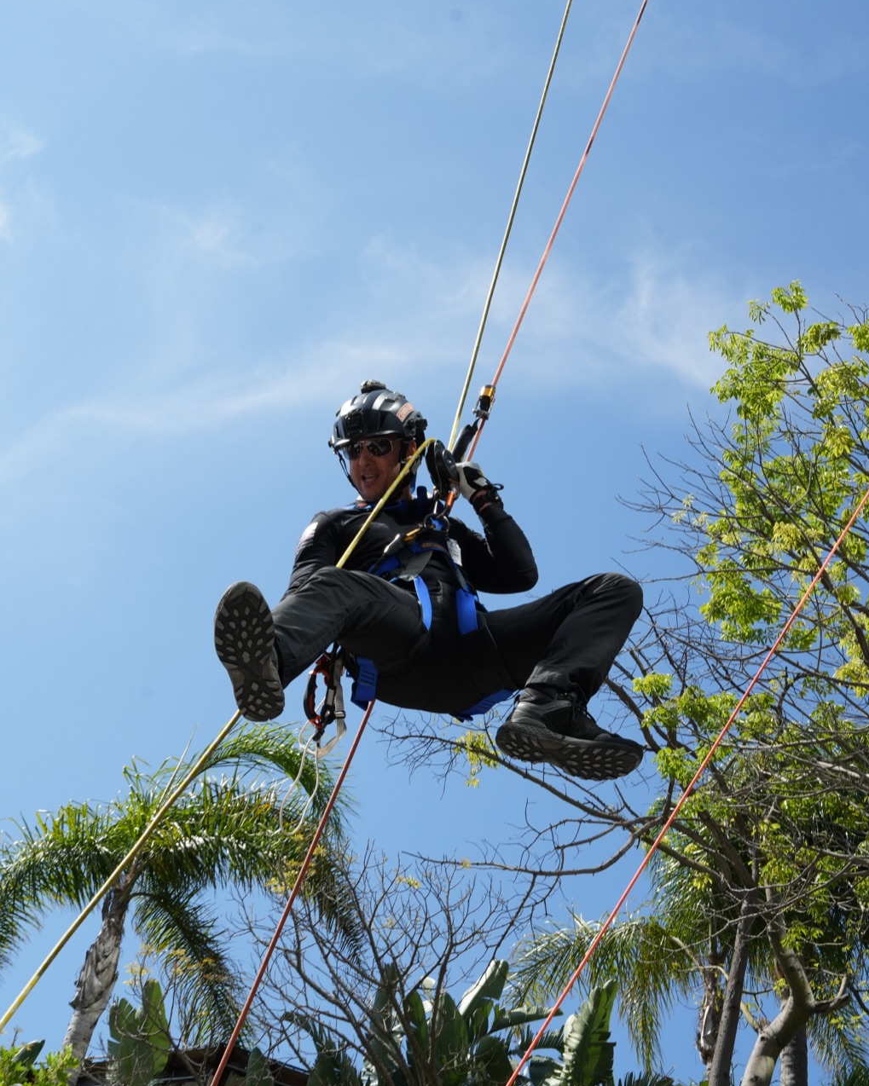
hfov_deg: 26.9
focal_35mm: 56
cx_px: 347
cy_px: 545
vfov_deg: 33.4
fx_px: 1810
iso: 400
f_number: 11
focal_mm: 38.2
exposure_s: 1/500
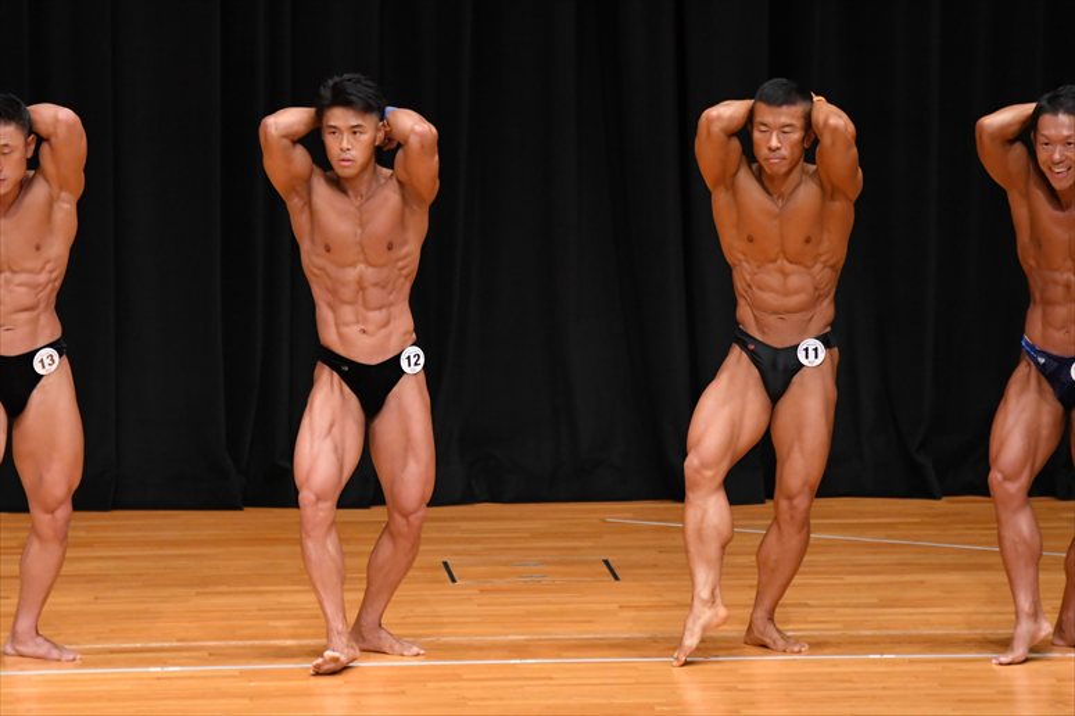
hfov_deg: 7.2
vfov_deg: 4.8
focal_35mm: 285
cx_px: 538
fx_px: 8506
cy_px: 358
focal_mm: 190
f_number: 5.6
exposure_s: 1/400
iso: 4000
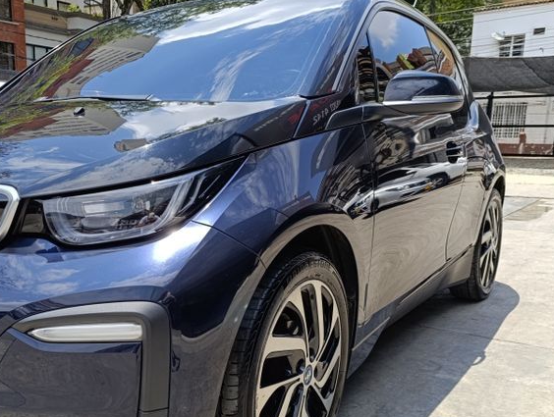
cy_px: 273
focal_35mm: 39
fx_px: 625
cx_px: 204
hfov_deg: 47.3
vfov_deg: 36.6
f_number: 1.6
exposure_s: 1/356
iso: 50
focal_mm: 6.14
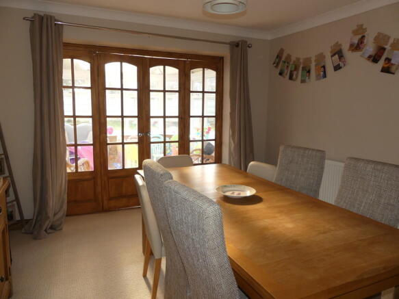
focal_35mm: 25
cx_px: 200
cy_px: 150
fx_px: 288
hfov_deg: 69.4
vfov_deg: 54.9
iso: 125
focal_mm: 4.5
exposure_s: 1/60
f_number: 2.8
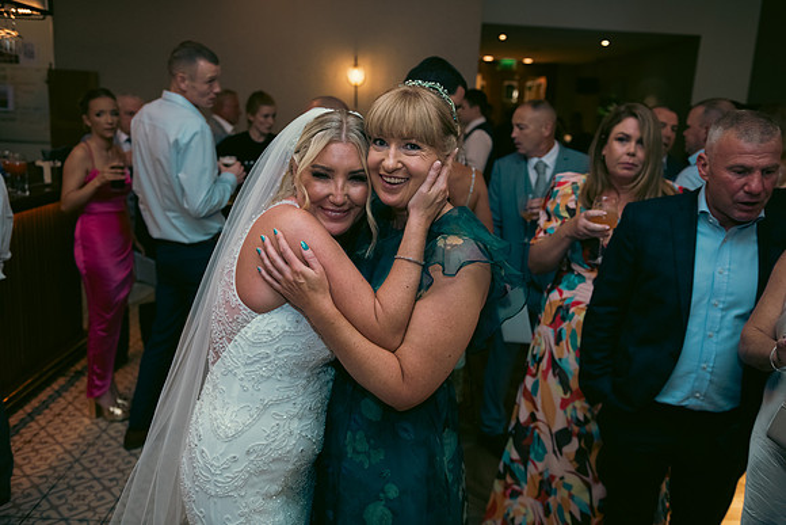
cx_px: 393
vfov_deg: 41.1
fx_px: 699
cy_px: 262
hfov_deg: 58.7
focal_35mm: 32
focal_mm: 32
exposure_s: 1/160
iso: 800
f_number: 3.5
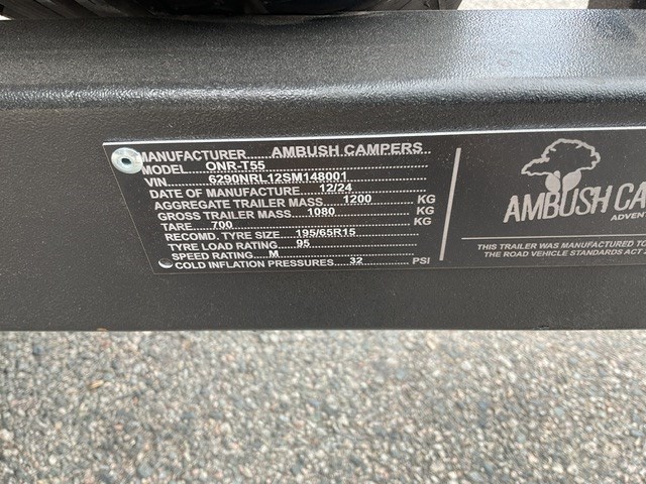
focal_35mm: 29
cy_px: 242
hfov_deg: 61.7
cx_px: 323
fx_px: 541
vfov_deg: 48.2
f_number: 1.8
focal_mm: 3
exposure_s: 1/100
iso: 20
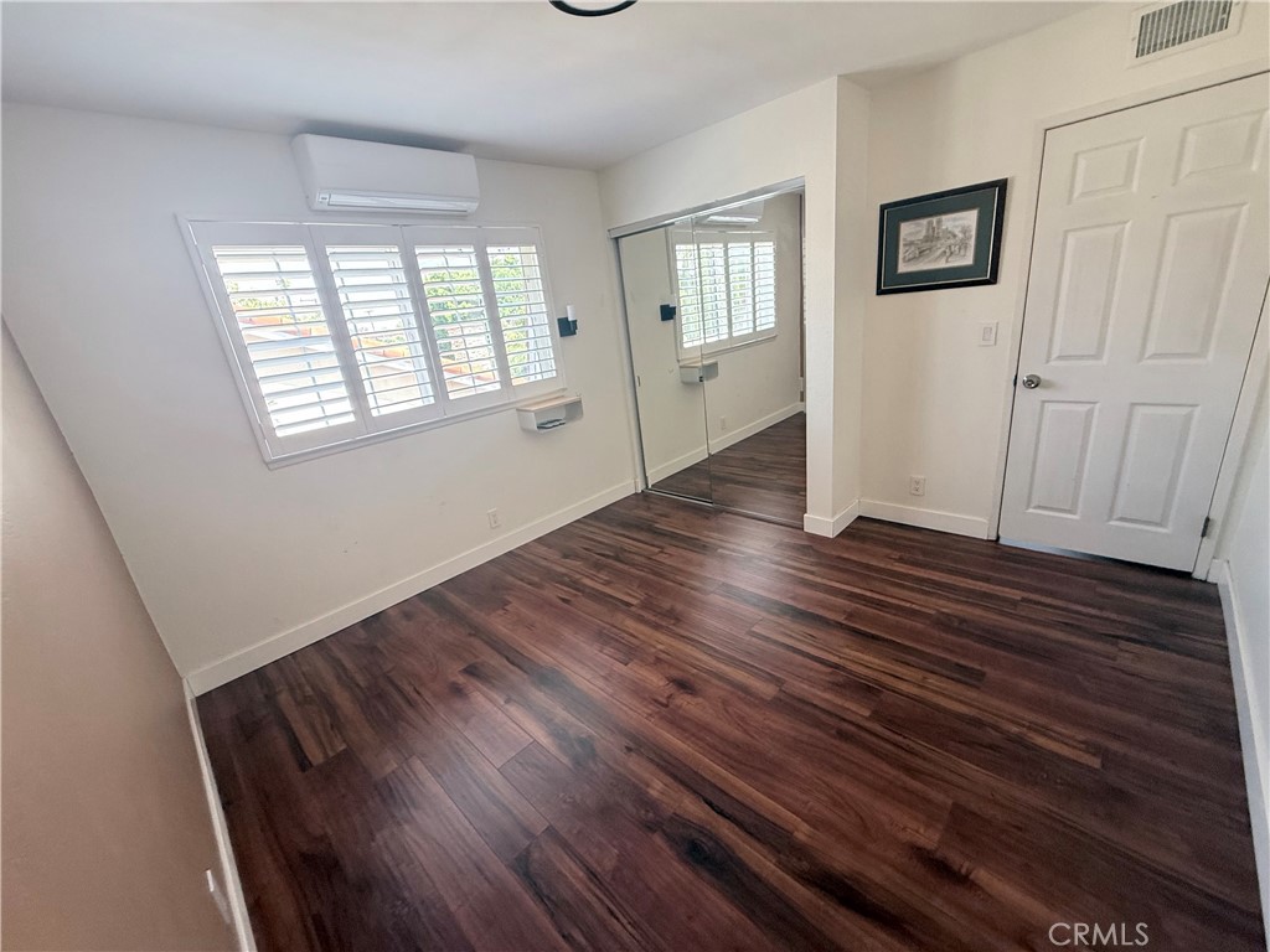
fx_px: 514
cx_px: 635
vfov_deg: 85.7
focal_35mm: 14
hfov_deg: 102.1
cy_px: 476
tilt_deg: -15.6
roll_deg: +7.7
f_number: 2.2
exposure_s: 1/99
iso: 160
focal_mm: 2.22
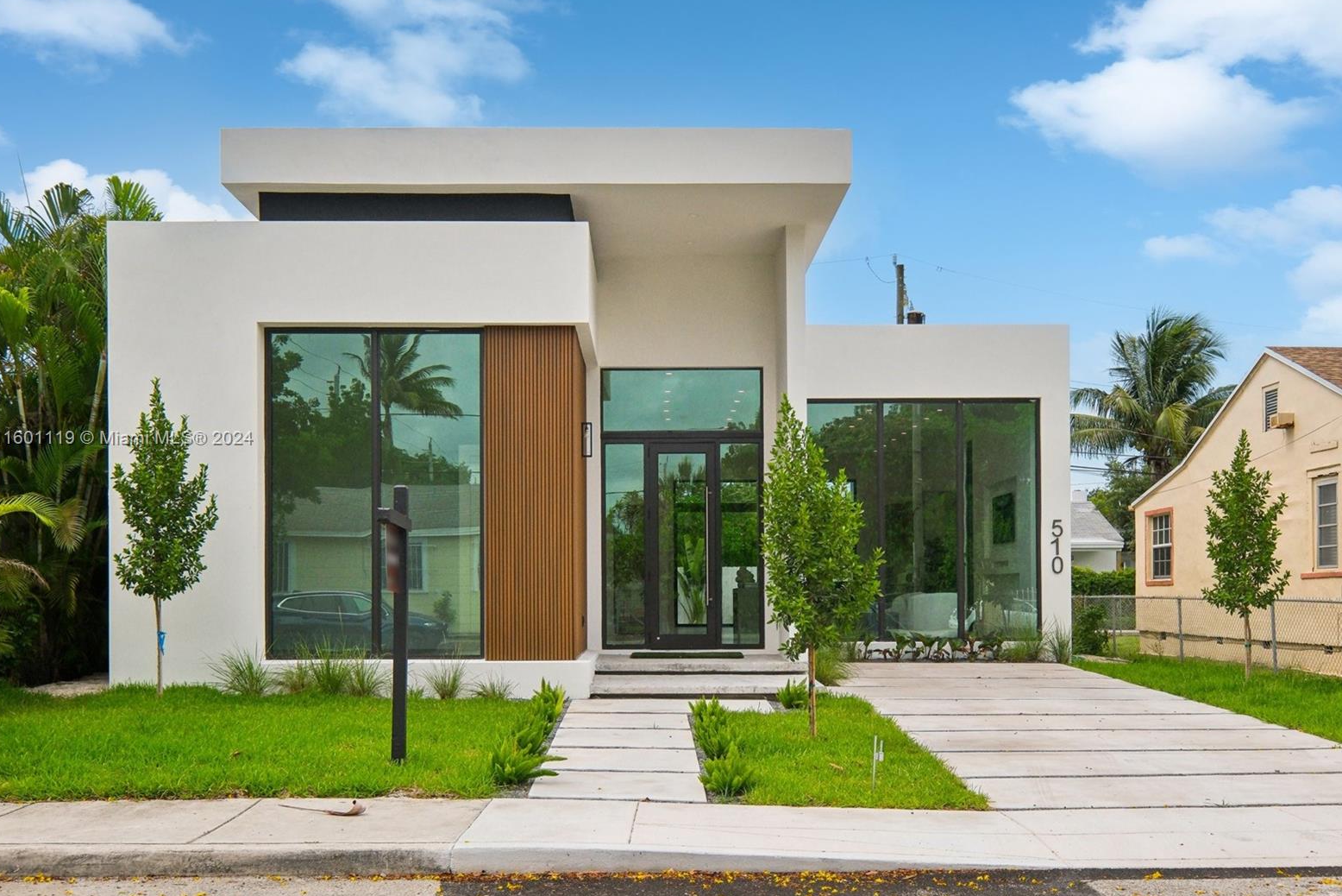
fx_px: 1379
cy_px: 439
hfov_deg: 51.9
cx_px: 667
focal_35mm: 37
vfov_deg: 36.0
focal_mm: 24
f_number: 8
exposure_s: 1/2400
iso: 1250
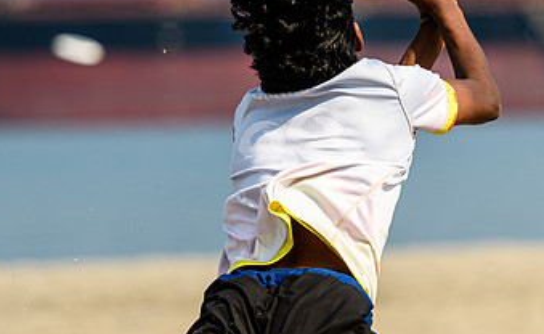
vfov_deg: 2.4
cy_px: 40
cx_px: 544
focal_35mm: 529
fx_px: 7803
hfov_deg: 4.0
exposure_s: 1/1250
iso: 100
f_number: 3.2
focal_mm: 160
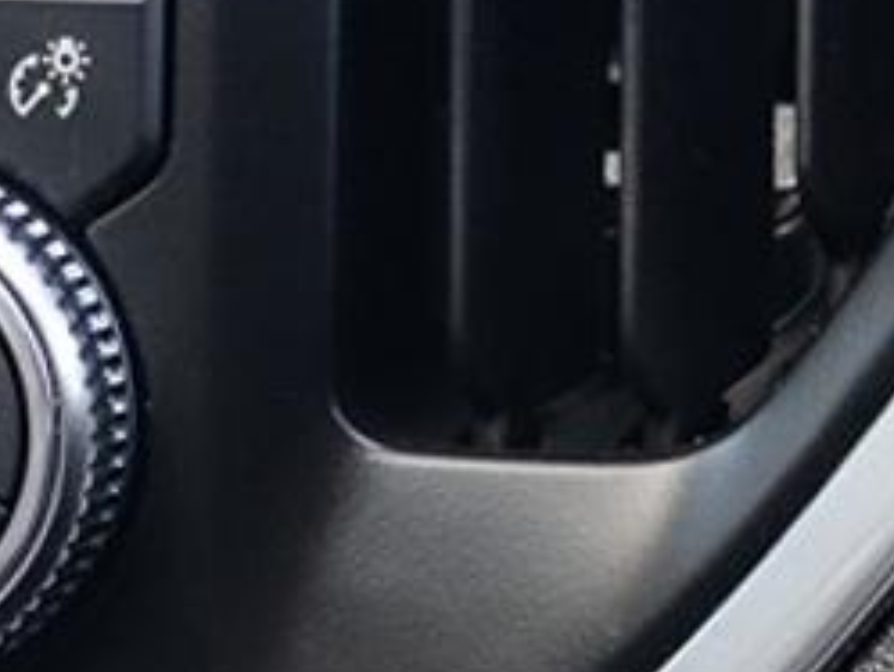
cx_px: -70
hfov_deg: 5.0
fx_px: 10310
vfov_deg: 3.7
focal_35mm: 399
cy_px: -161
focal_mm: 62
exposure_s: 1/50
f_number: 4
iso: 1600
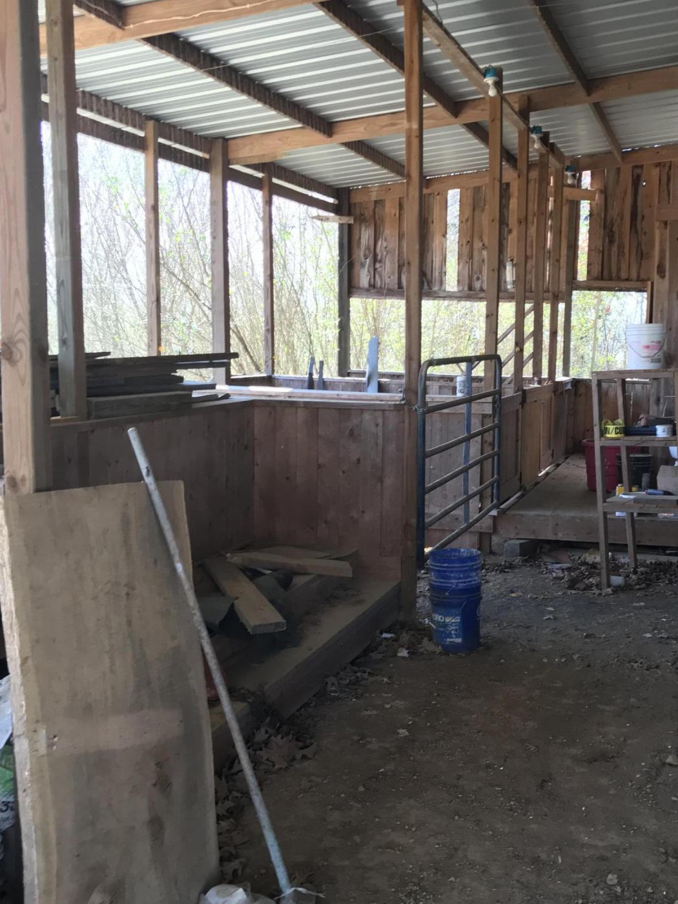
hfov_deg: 35.6
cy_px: 472
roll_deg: +0.3
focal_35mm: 40
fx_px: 1045
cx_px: 449
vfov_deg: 46.8
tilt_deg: -6.1
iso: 40
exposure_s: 1/90
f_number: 1.8
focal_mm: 3.99
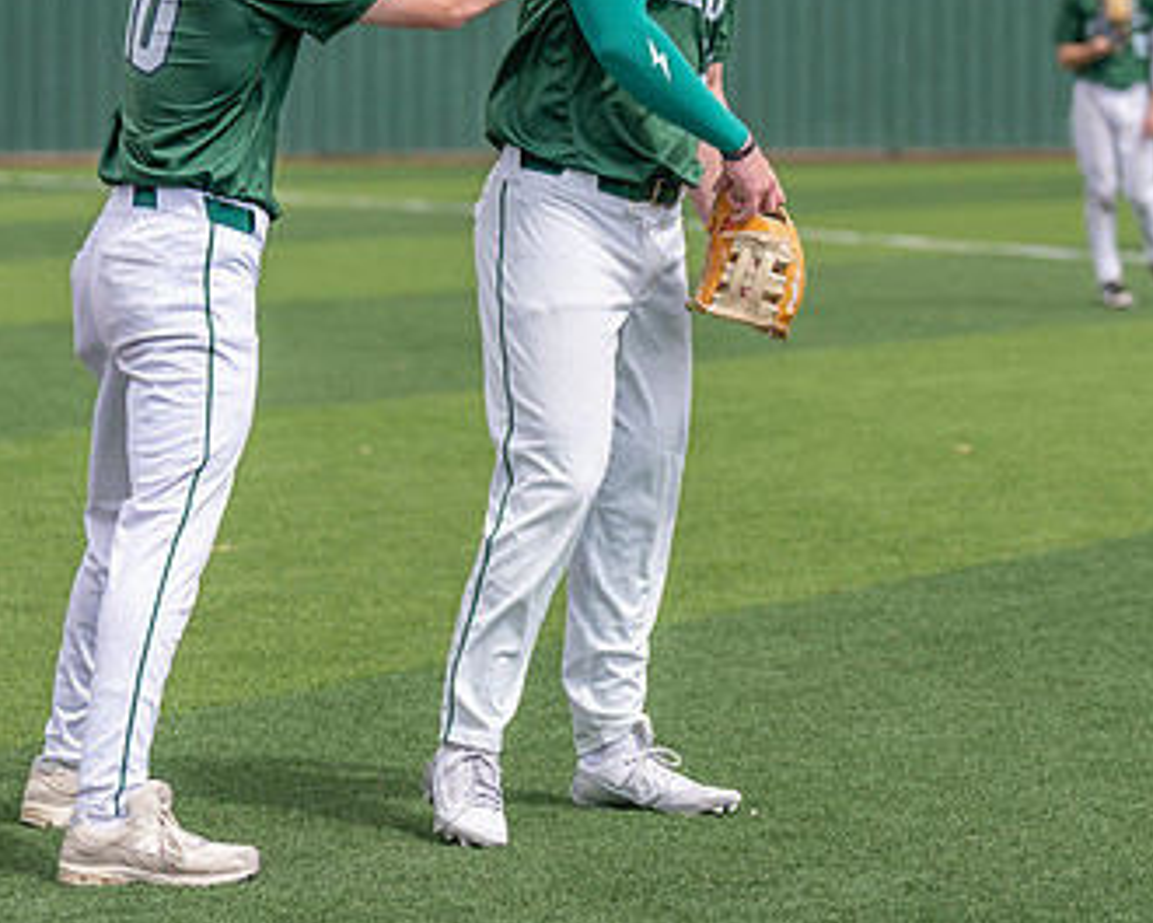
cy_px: 141
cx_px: 489
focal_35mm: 185
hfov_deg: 10.4
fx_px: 6313
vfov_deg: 8.3
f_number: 2.8
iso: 100
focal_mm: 91
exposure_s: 1/2000
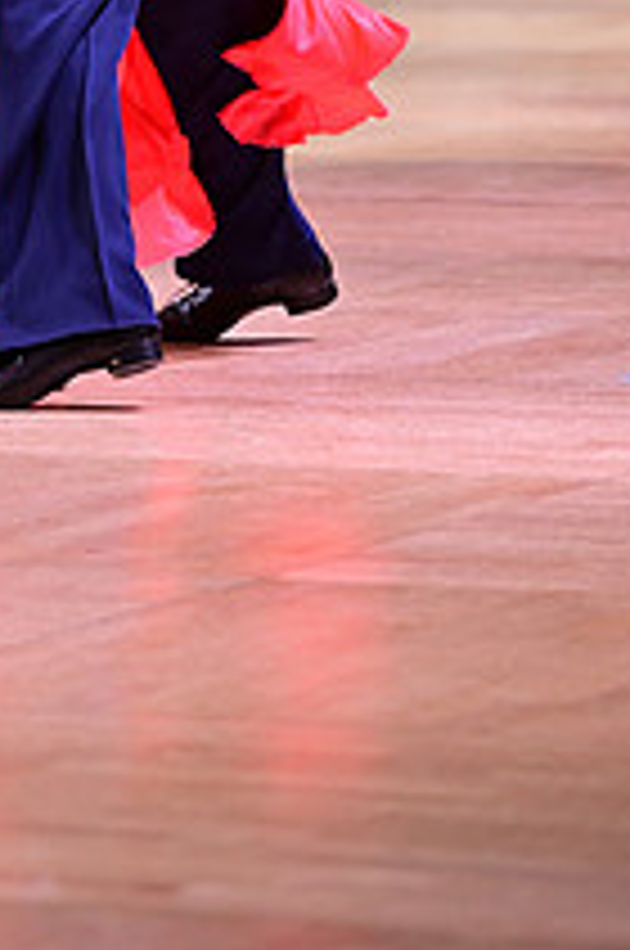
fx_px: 8690
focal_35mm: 330
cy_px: -320
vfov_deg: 6.2
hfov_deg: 4.1
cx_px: 18
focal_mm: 120
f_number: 2.8
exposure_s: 1/400
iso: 1600
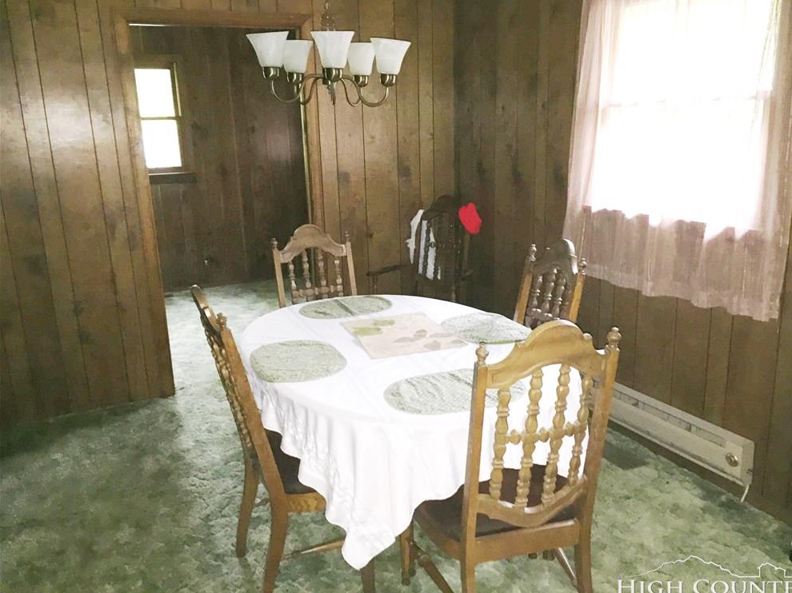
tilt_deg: -15.8
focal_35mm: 30
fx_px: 686
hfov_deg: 60.0
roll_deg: +1.0
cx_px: 409
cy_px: 300
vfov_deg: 46.8
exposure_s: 1/16
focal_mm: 4.15
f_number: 2.2
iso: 200
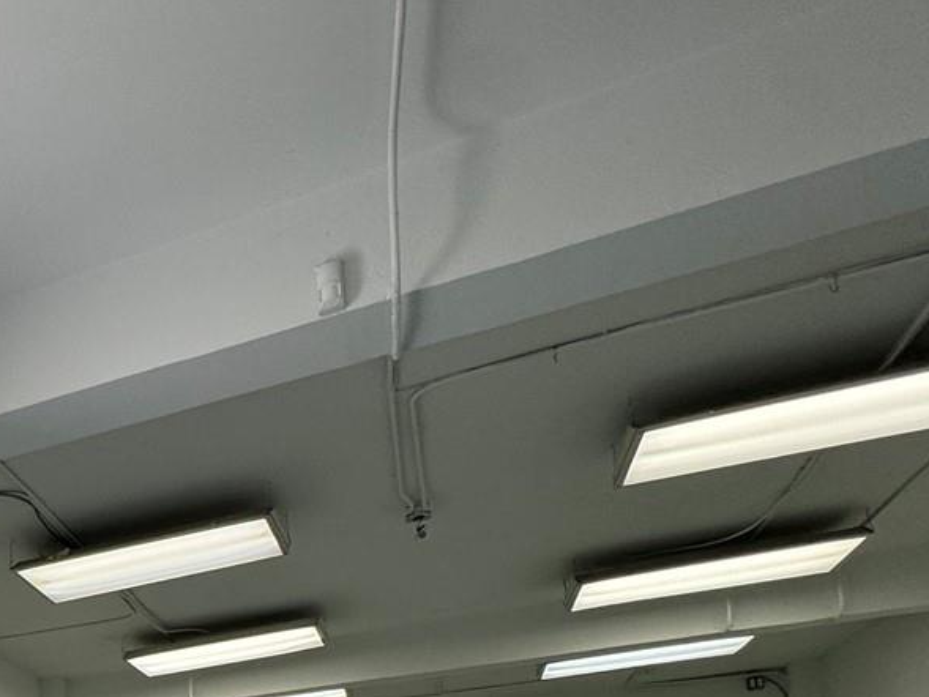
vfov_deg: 31.4
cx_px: -118
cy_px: 845
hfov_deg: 39.1
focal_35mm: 38
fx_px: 1020
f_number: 2.2
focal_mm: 2.22
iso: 80
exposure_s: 1/120
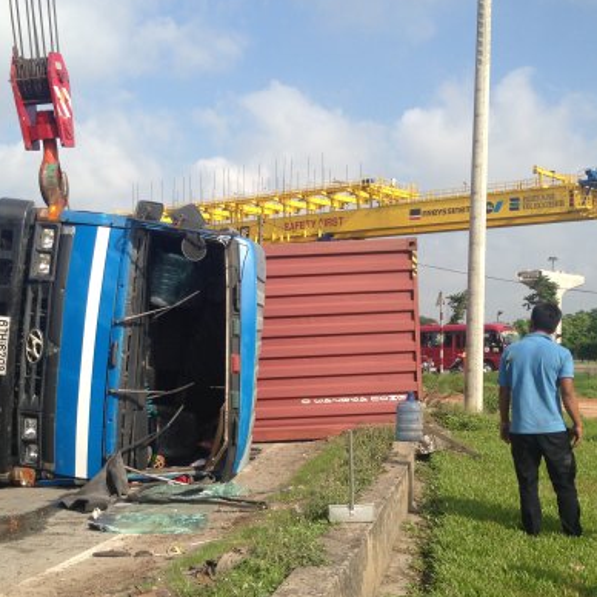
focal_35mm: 50
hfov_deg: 34.0
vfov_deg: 33.8
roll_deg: -2.6
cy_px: 375
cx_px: 261
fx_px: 976
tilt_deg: -1.0
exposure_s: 1/1232
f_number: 2.4
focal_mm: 4.12
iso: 50
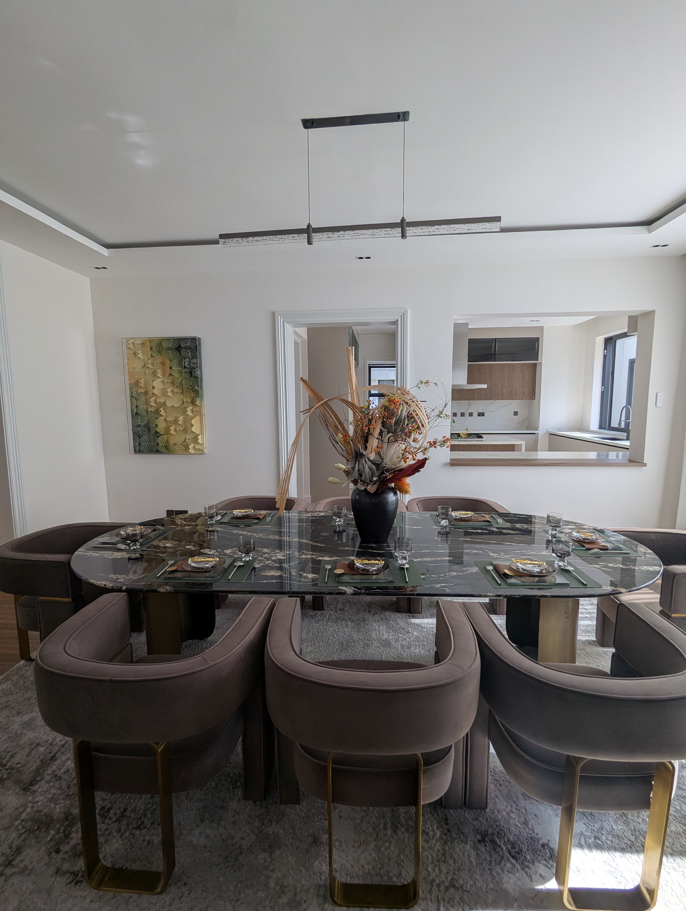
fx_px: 422
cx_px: 343
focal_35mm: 16
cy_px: 456
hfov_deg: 78.2
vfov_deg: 94.4
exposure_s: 1/296
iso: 41
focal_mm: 2.35
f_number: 2.2
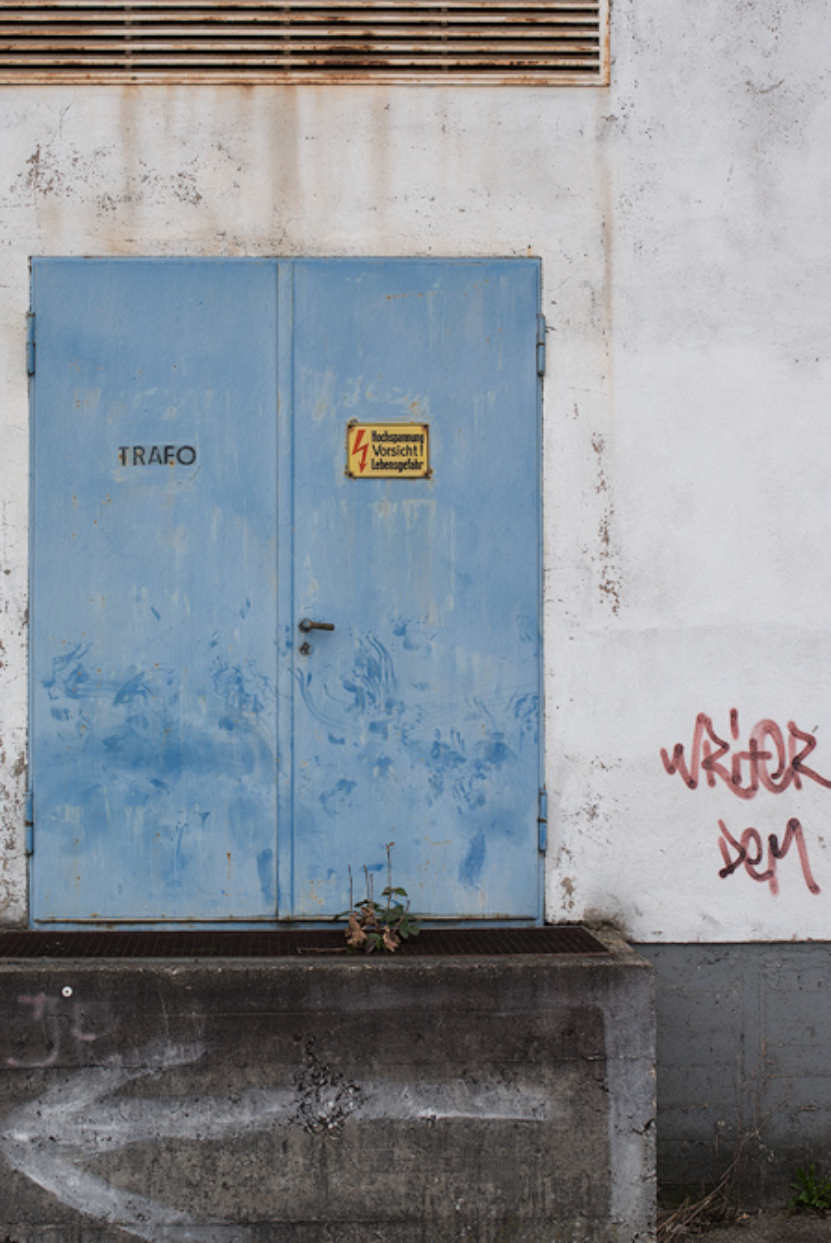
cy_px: 594
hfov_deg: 28.5
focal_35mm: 47
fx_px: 1624
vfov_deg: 41.9
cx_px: 283
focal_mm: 35
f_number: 4
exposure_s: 1/1000
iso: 100
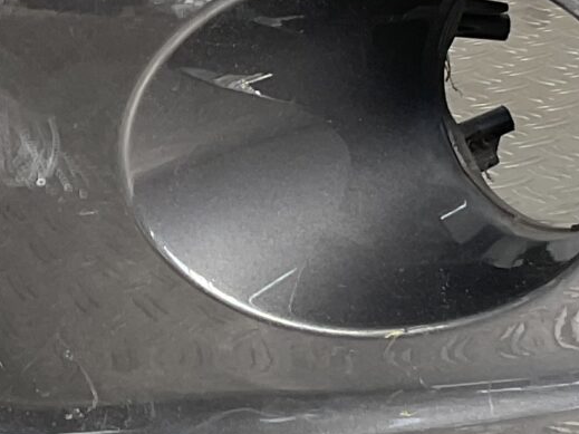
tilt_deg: -13.7
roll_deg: +3.4
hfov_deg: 13.7
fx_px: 2391
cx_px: 81
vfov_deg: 10.3
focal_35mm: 143
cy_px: 27
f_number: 1.8
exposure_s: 1/318
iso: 16
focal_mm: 3
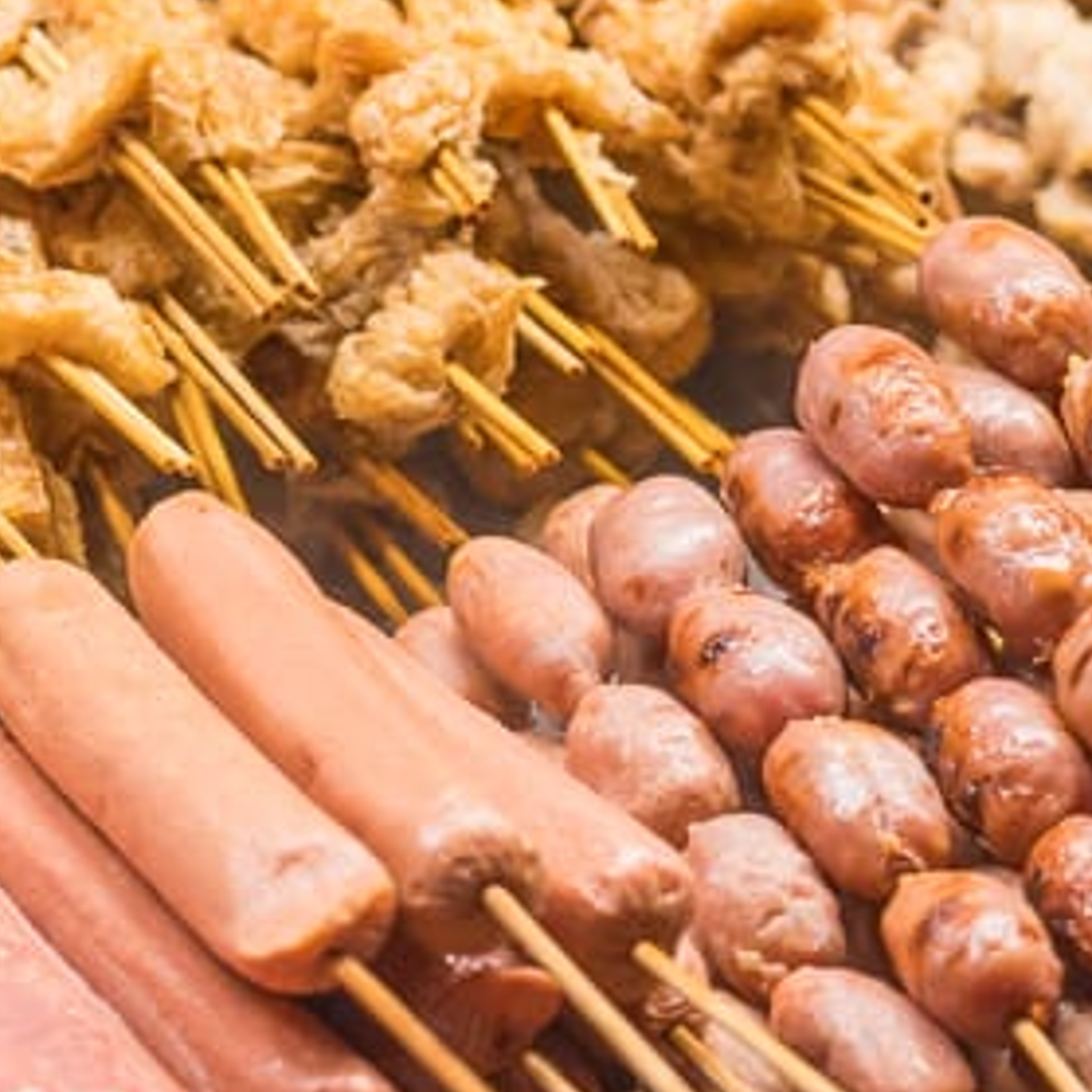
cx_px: 798
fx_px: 8494
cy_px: 503
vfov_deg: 7.4
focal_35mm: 238
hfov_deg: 7.3
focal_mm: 78
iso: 2000
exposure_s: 1/320
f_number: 4
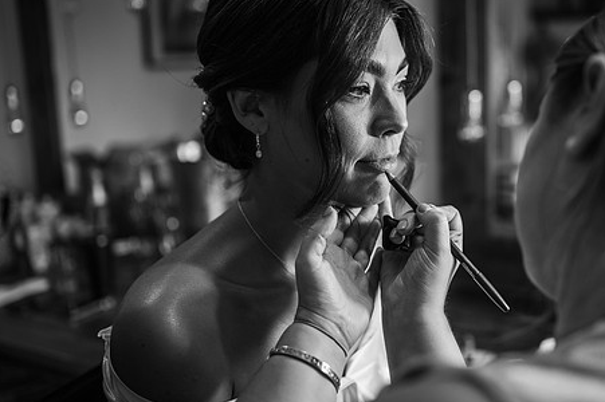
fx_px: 756
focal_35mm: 45
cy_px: 166
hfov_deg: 43.4
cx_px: 369
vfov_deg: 29.8
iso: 180
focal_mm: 35
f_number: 2
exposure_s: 1/200
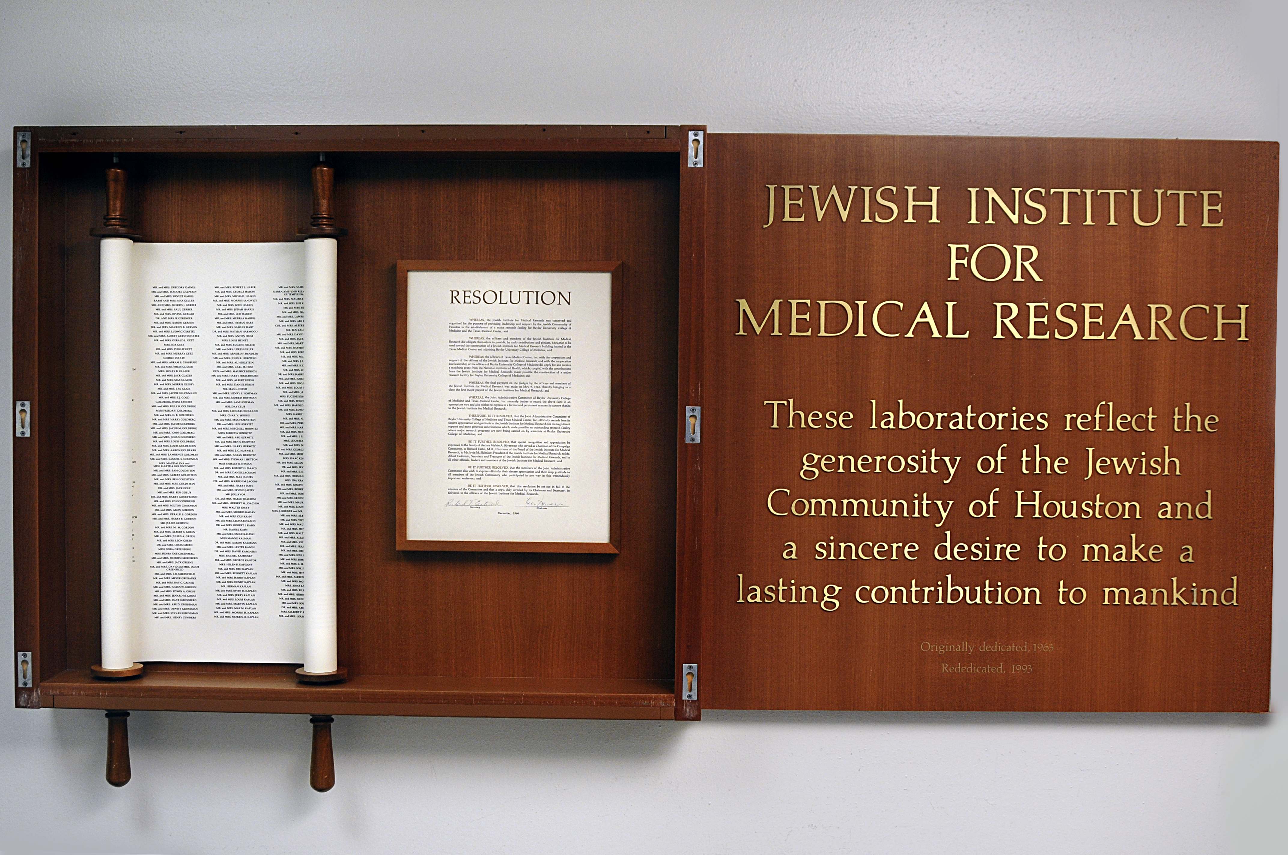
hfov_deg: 46.4
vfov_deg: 31.8
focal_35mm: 42
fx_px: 1501
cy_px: 428
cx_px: 644
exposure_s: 1/60
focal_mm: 28
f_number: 4
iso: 400
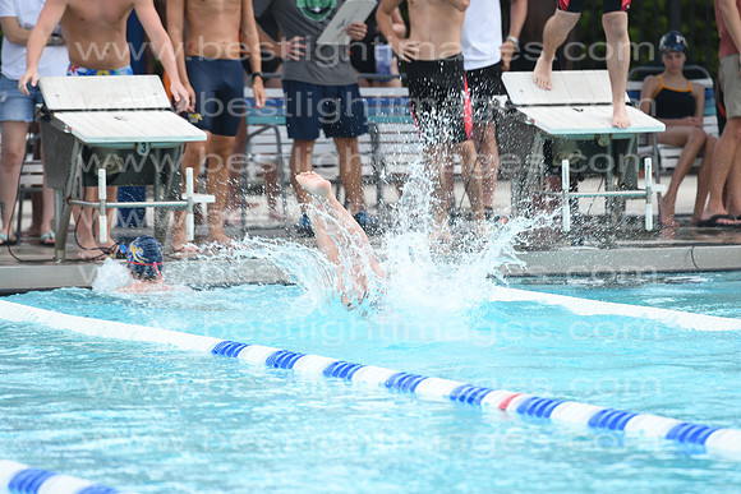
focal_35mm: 300
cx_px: 370
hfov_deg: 6.9
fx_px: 6176
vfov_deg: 4.6
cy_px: 247
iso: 250
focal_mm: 200
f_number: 4
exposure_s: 1/800
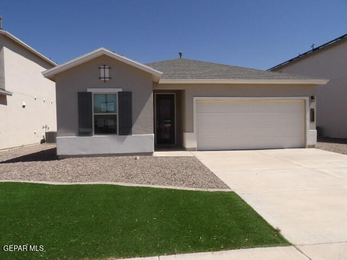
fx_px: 241
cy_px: 130
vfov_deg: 56.8
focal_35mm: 24
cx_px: 174
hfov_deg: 71.6
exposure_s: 1/963
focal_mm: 4.3
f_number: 4.6
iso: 100
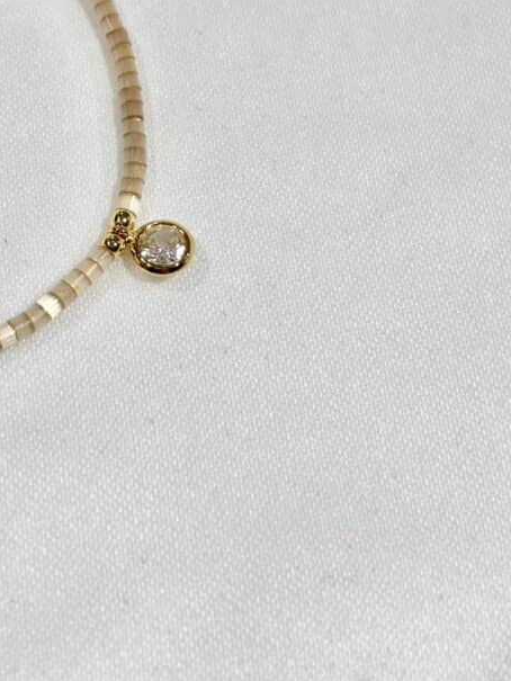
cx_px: 88
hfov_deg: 16.6
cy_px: 143
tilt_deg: -45.6
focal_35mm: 88
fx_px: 1731
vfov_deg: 22.0
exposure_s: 1/327
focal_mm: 5.96
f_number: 1.6
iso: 32
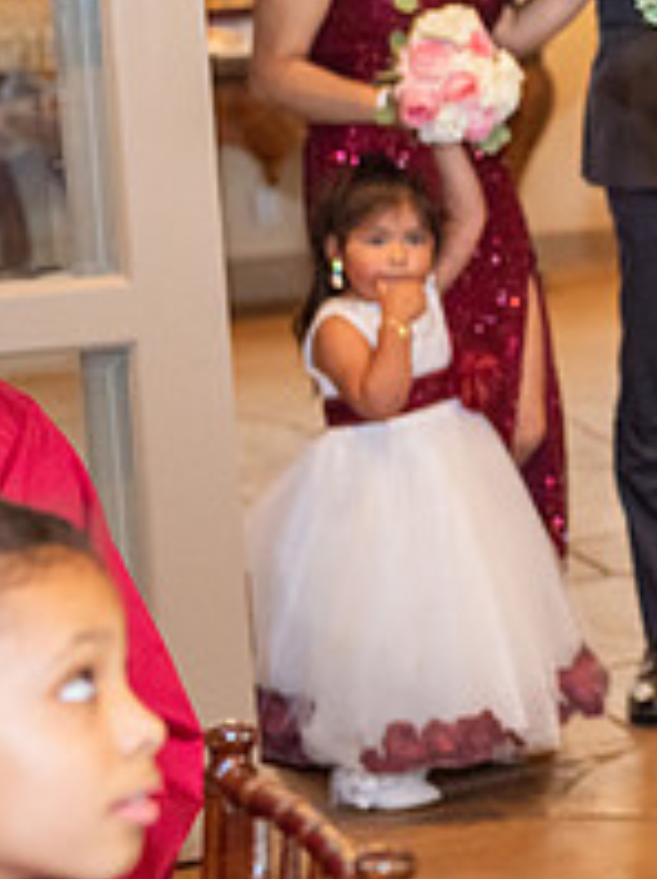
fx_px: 4007
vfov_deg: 12.5
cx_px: 1176
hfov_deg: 9.0
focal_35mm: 158
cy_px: 158
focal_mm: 56
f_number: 3.5
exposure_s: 1/125
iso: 1600
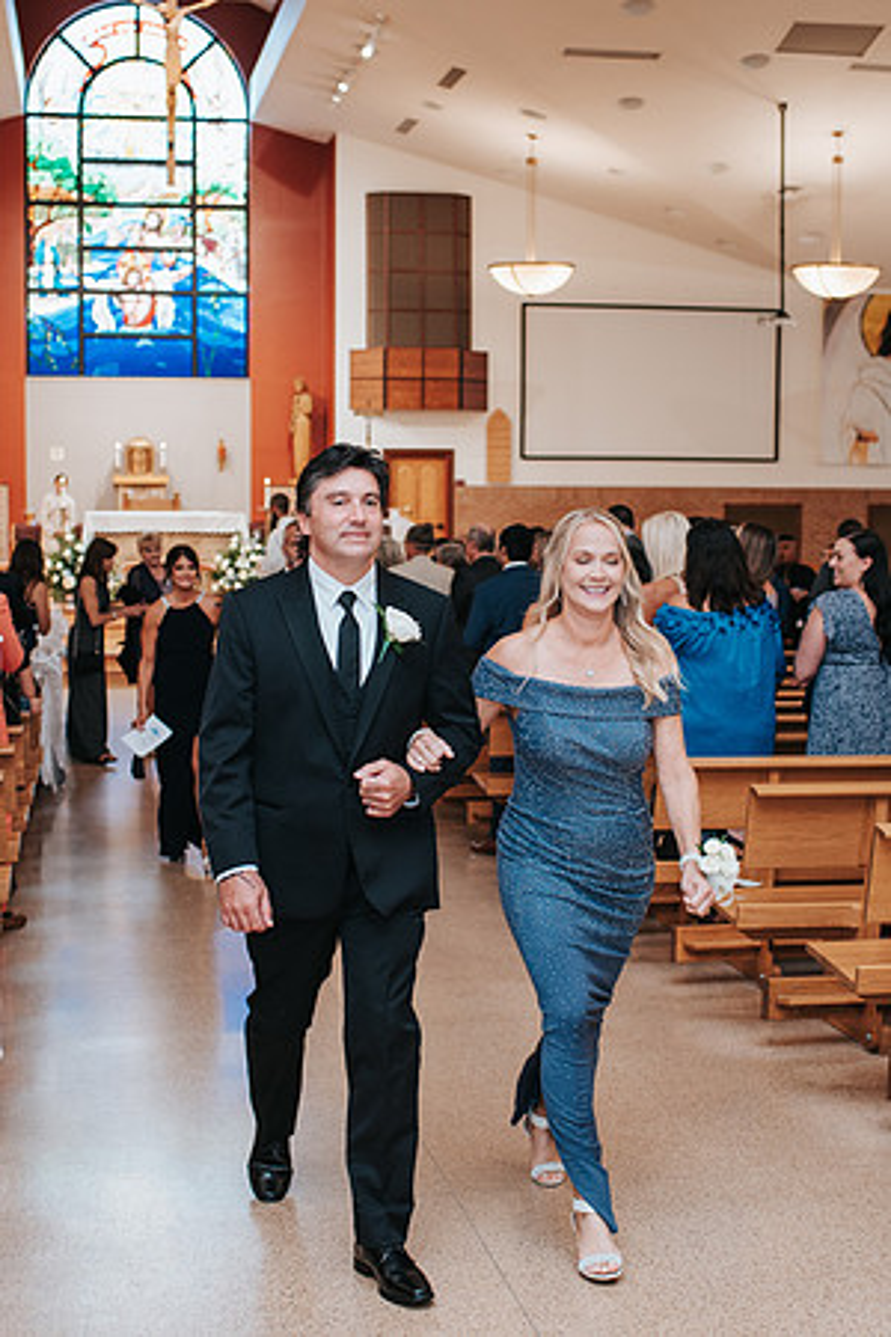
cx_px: 434
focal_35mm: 52
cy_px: 668
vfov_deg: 37.9
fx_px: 1947
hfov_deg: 25.8
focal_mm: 35
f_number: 2.8
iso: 1000
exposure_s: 1/125
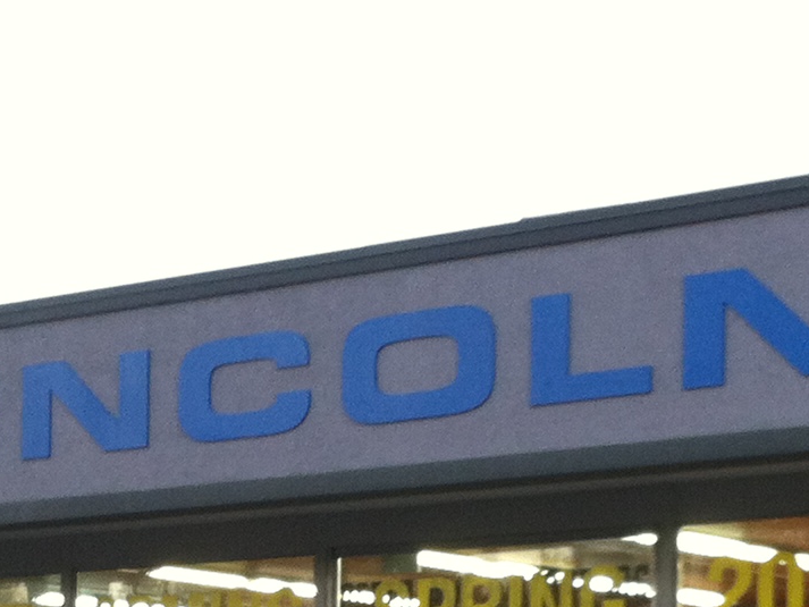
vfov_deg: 11.4
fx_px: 2969
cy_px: 744
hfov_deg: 15.5
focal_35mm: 127
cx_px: 368
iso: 100
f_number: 2.8
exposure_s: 1/40
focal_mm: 3.85
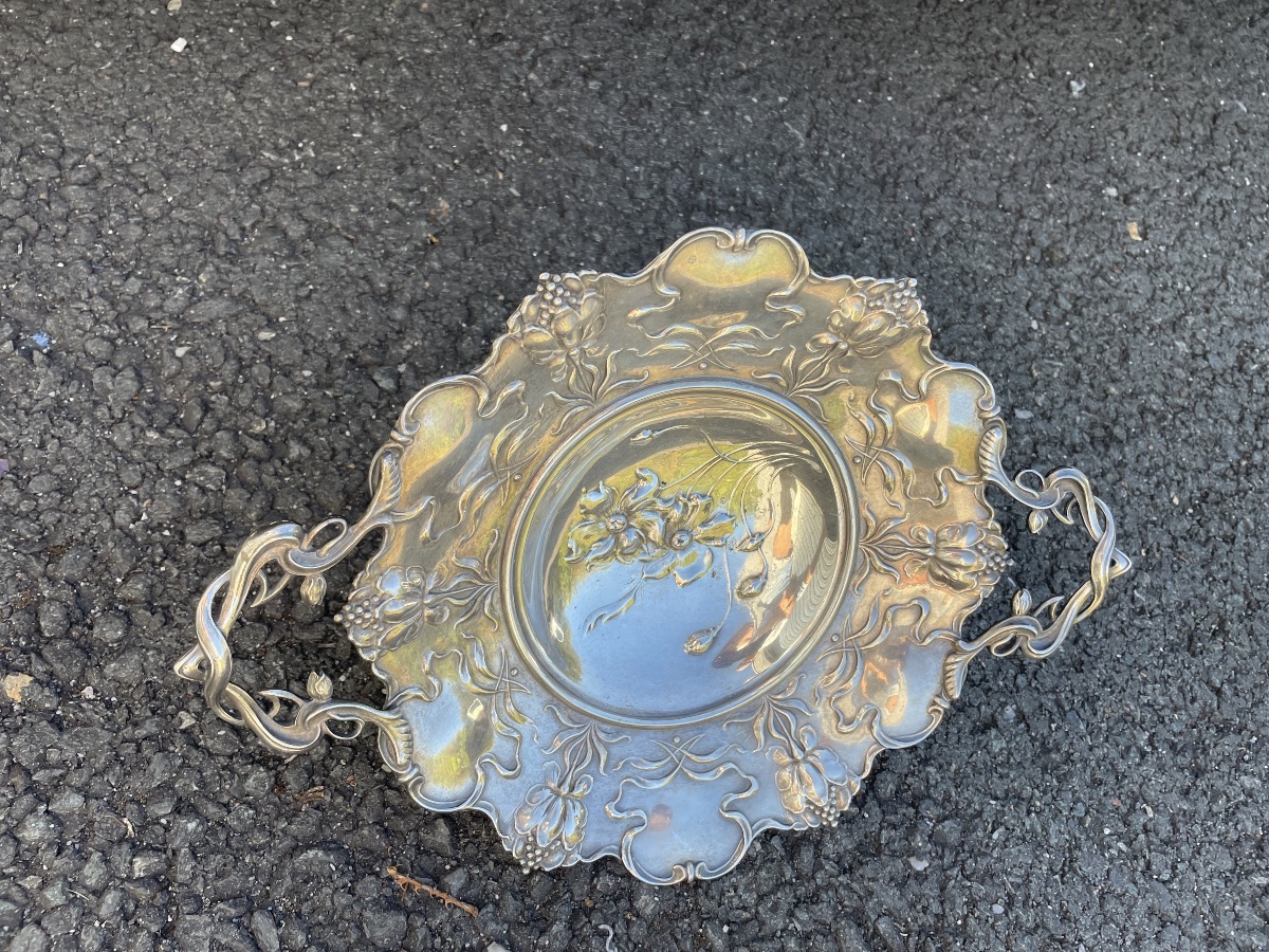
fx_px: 953
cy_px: 476
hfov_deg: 67.3
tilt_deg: -63.5
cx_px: 634
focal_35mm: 26
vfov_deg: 53.1
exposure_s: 1/341
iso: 32
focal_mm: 4.2
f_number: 1.6
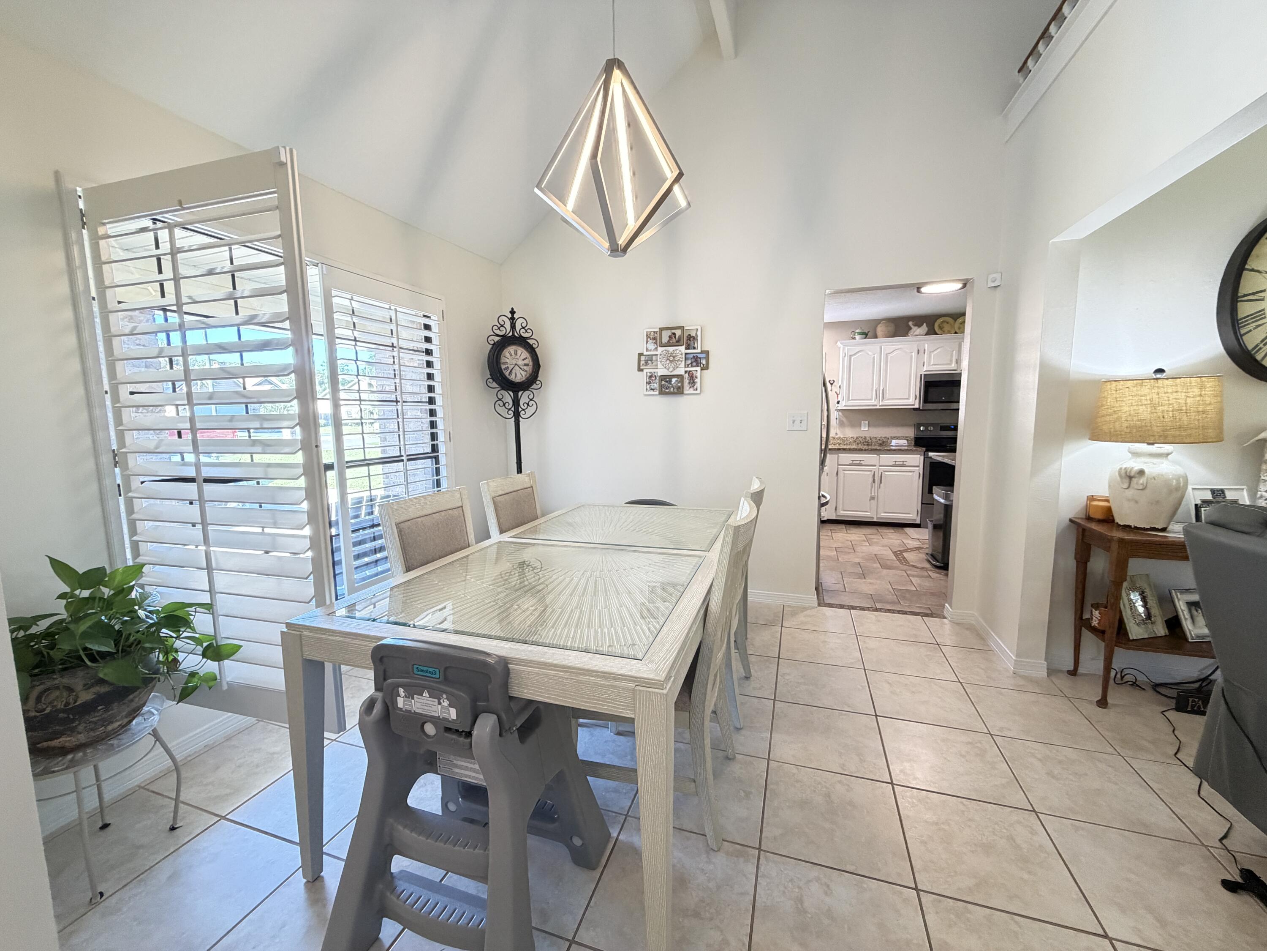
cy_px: 476
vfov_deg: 85.7
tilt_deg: -6.8
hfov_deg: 102.1
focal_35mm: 14
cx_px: 634
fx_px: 512
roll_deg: +0.8
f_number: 2.2
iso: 400
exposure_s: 1/60
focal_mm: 2.22
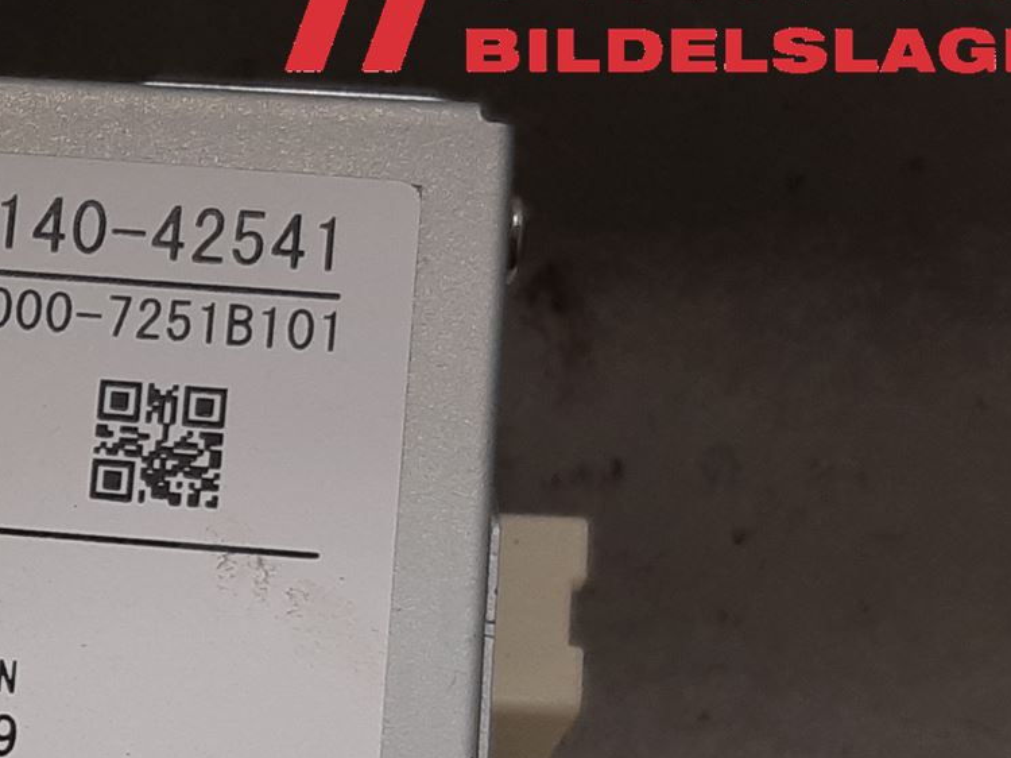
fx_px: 2073
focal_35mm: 71
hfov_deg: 24.3
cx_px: -268
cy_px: 879
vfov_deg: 19.6
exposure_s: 1/50
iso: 40
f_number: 1.7
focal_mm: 3.93
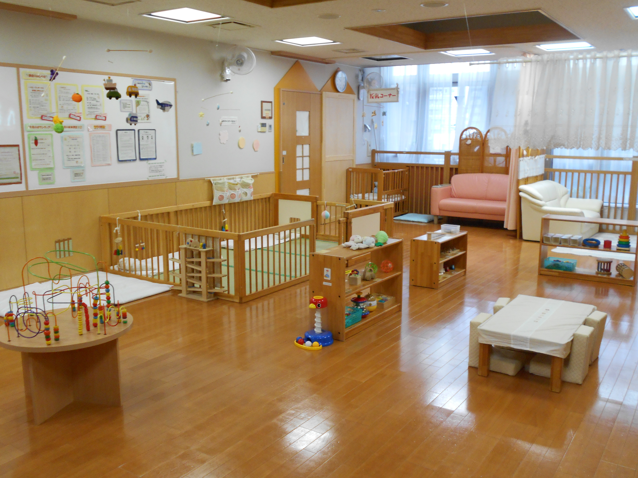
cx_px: 319
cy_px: 239
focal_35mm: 34
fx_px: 627
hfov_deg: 54.0
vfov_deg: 41.8
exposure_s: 1/30
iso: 280
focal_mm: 5.8
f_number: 3.6
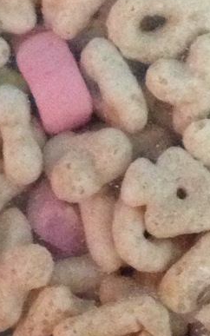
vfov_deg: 11.2
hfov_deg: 7.1
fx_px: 1693
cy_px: 6
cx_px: 198
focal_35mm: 185
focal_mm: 4.12
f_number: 2.4
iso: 400
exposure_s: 1/20
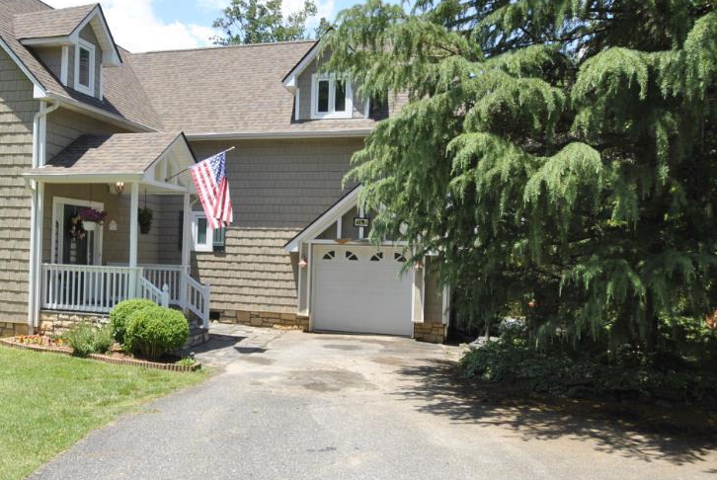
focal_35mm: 31
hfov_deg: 59.2
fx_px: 618
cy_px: 246
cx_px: 258
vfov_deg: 42.4
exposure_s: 1/200
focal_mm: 10
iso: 100
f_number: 7.1
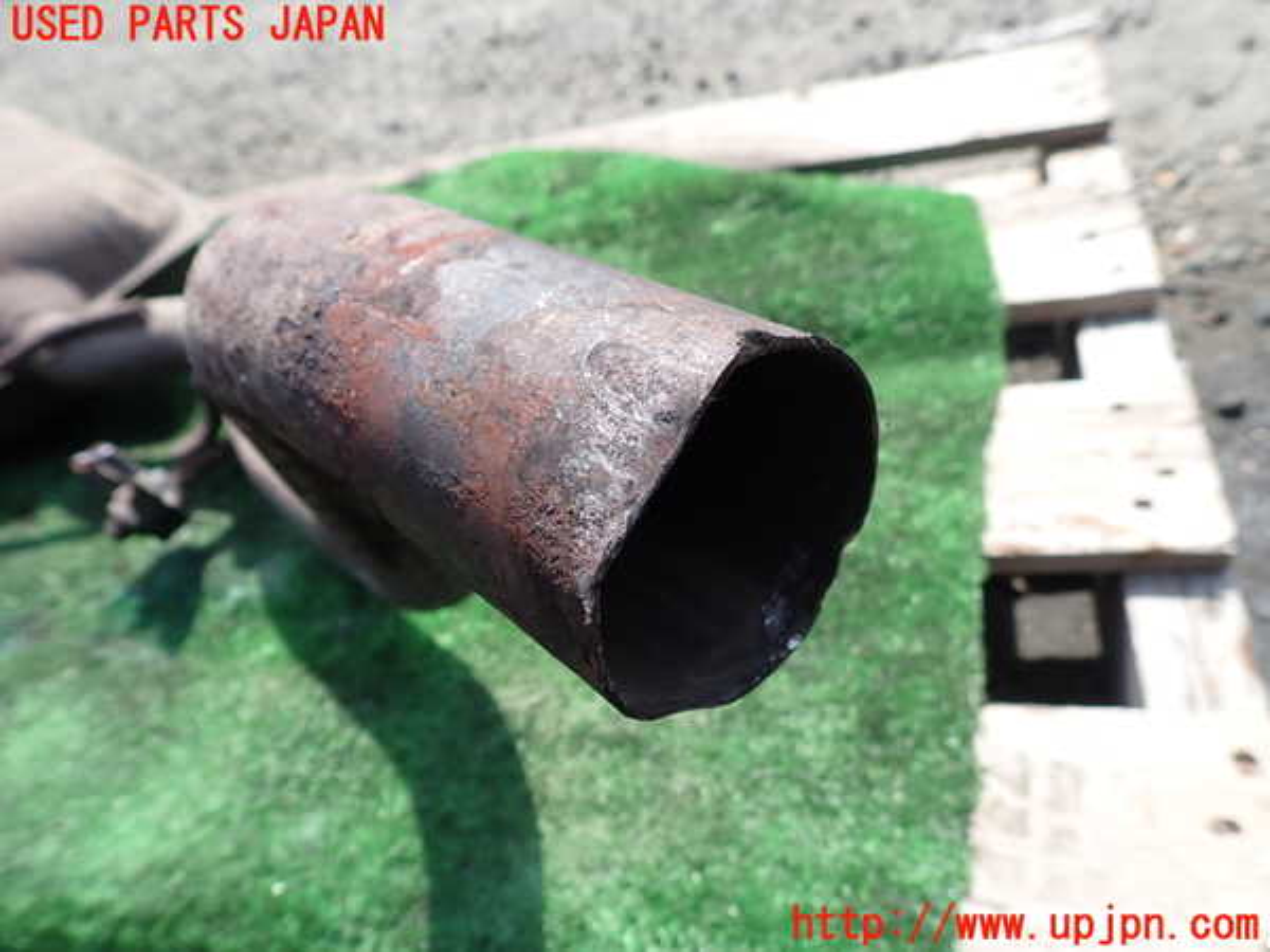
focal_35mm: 25
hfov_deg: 69.4
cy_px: 476
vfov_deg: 54.9
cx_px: 635
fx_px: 917
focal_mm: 4.5
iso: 100
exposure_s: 1/500
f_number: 2.8
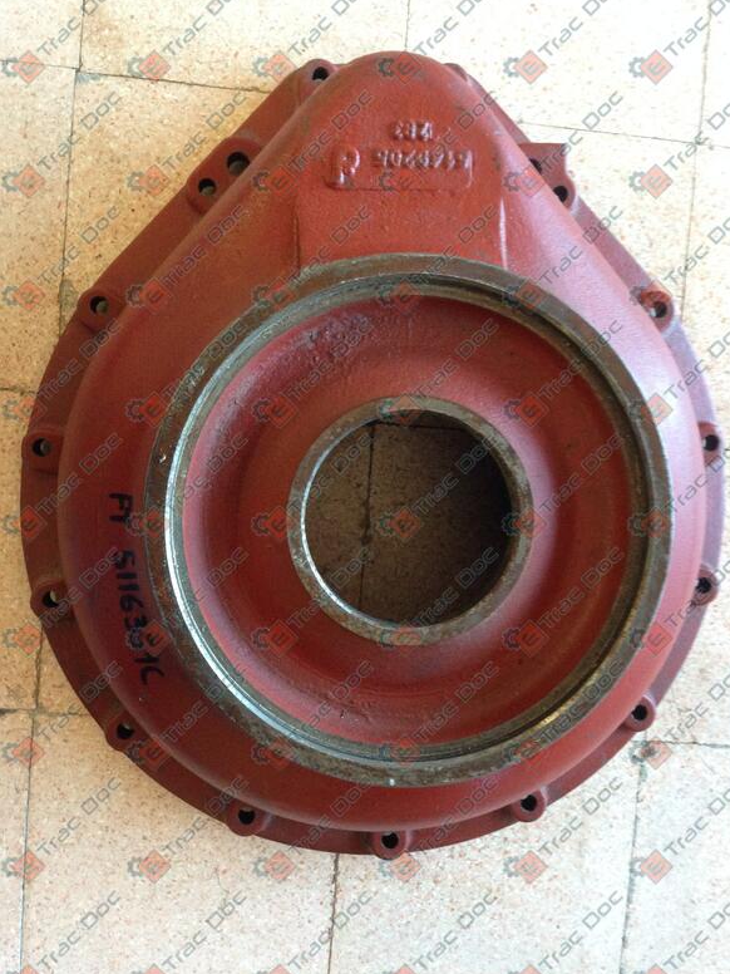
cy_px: 477
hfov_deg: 41.8
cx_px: 375
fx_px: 956
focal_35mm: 34
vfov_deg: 54.0
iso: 250
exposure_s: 1/20
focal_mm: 4.12
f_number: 2.4
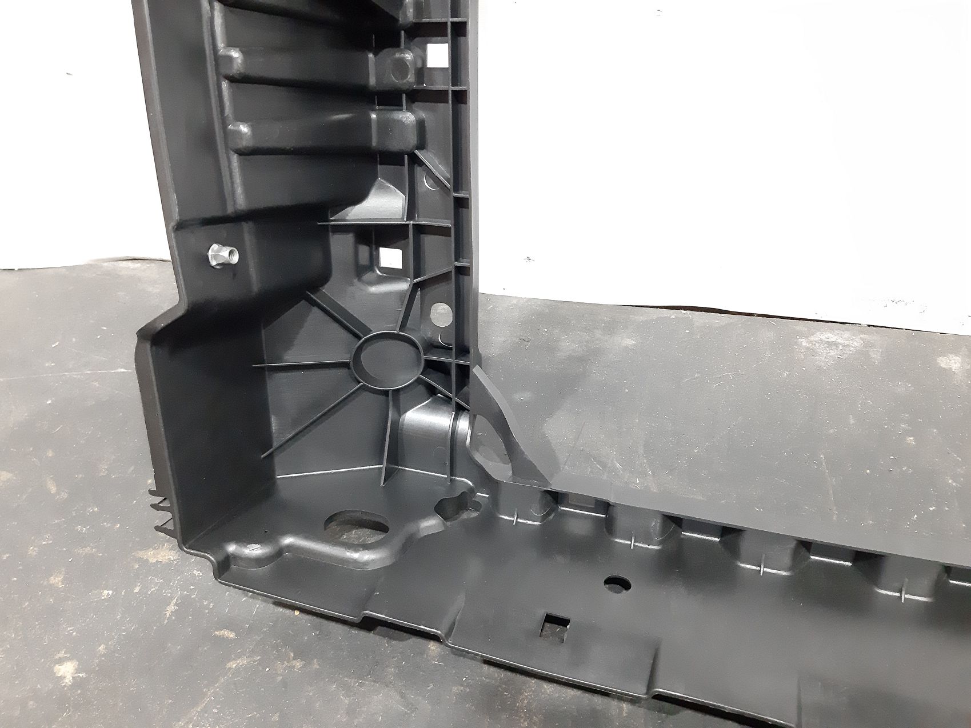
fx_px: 757
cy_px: 364
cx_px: 486
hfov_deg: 65.3
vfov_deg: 51.3
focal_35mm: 27
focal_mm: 3.93
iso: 800
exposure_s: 1/25
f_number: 1.7
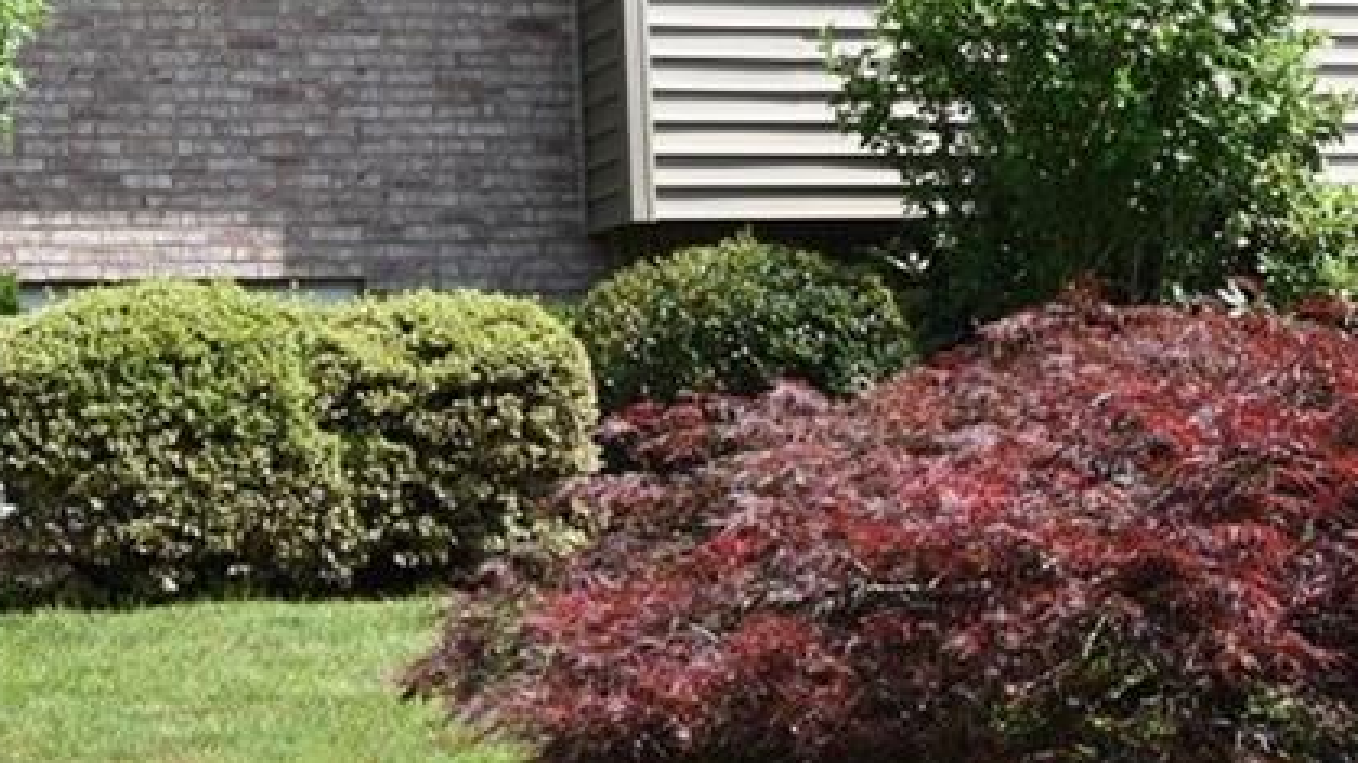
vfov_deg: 12.1
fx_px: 3600
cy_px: 201
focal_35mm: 100
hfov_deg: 21.3
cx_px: 536
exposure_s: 1/250
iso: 200
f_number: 8
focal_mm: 26
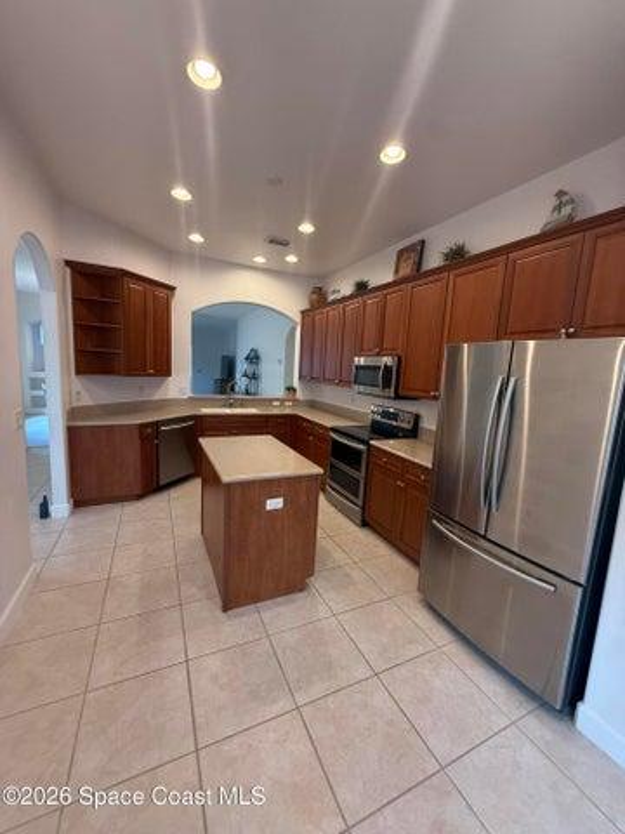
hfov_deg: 85.7
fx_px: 337
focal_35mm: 14
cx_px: 312
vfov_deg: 102.1
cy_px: 417
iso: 400
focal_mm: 2.22
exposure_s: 1/120
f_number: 2.2
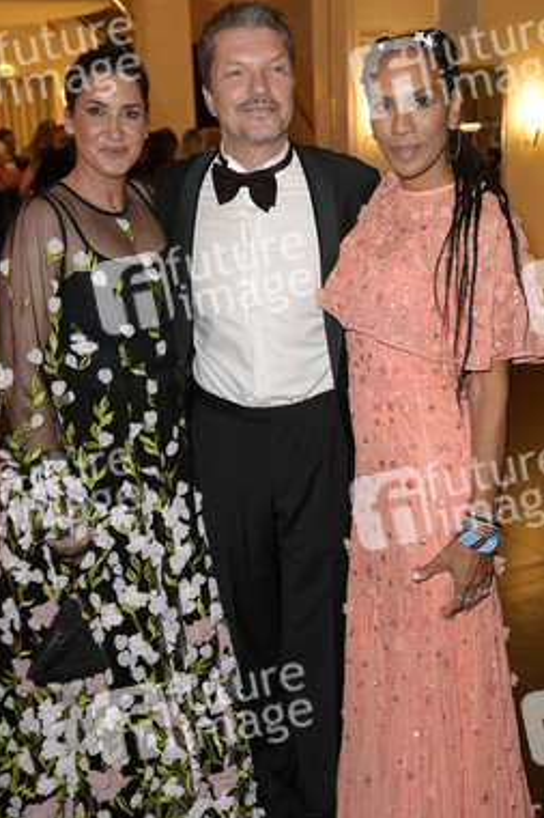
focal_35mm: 40
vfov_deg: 48.5
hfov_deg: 33.4
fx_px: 907
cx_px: 264
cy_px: 392
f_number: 5
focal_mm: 38
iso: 1600
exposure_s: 1/60
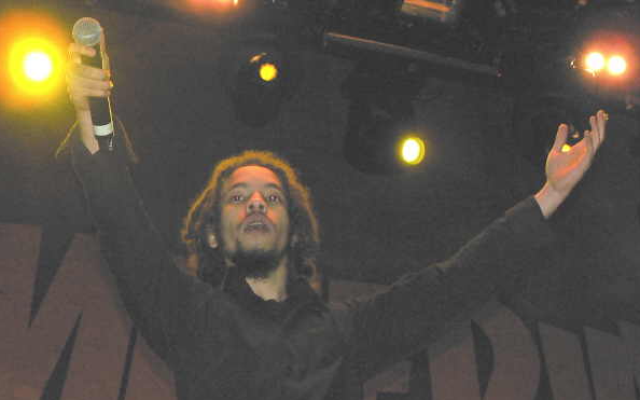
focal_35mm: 91
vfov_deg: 14.4
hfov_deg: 22.8
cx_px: 320
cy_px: 225
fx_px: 1587
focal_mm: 14.5
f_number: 3.2
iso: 400
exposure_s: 1/60
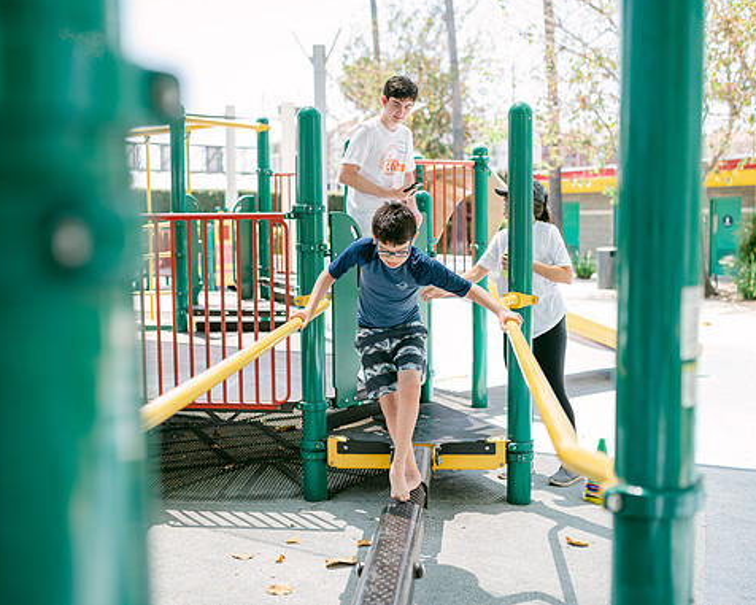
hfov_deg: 45.8
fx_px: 895
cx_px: 392
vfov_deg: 37.3
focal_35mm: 40
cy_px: 300
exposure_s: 1/640
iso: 100
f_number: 2
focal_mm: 35
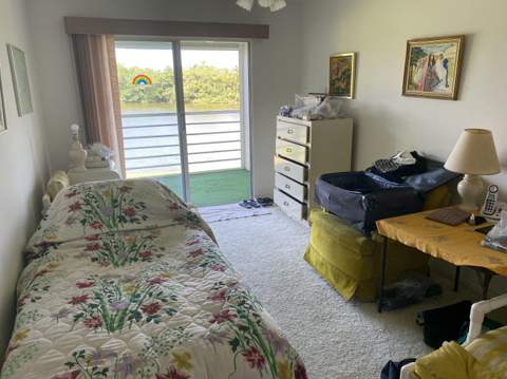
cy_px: 190
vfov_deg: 53.0
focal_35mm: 26
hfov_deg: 67.4
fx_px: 380
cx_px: 254
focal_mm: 4.25
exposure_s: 1/122
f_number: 1.8
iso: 80
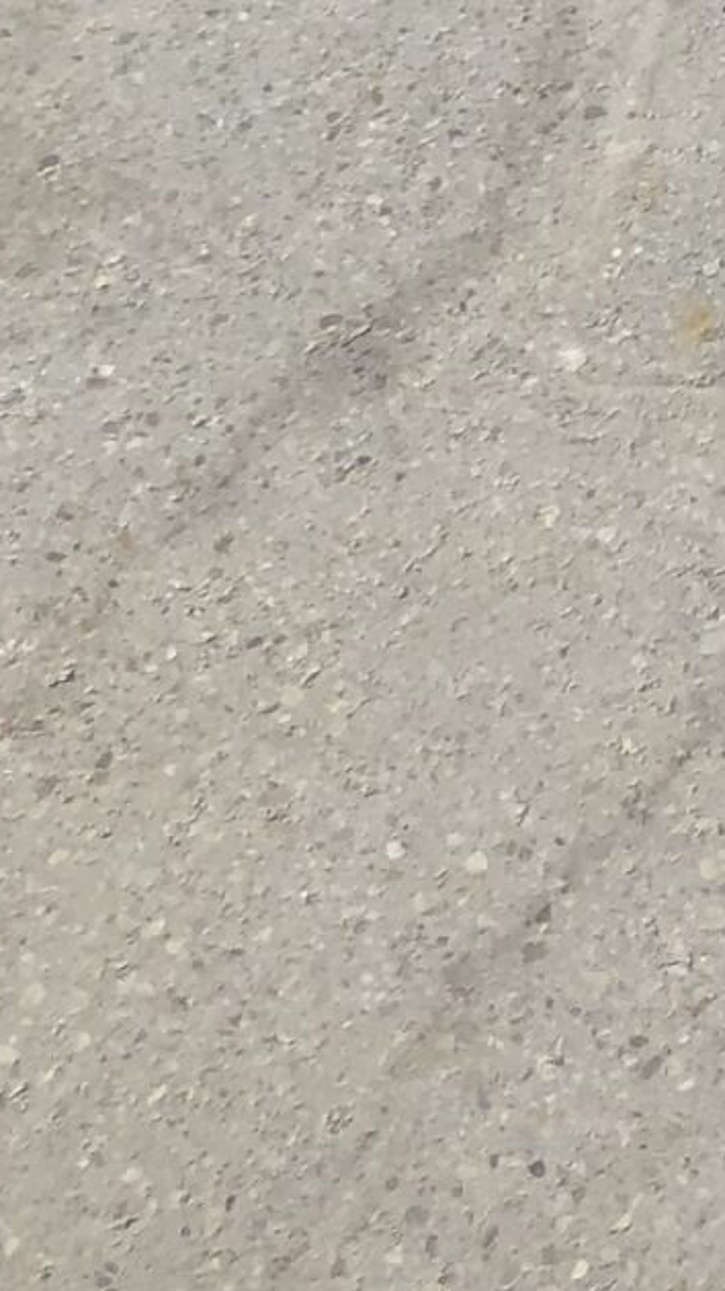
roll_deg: +2.5
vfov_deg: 16.1
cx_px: 1421
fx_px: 4241
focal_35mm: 124
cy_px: -525
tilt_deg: -32.5
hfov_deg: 9.2
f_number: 1.8
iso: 25
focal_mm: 3.99
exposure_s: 1/4000
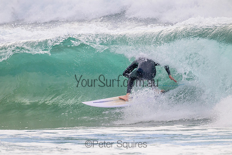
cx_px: 116
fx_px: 5157
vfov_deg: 1.7
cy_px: 78
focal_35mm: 800
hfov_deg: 2.6
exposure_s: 1/2000
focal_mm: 800
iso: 2200
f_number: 13
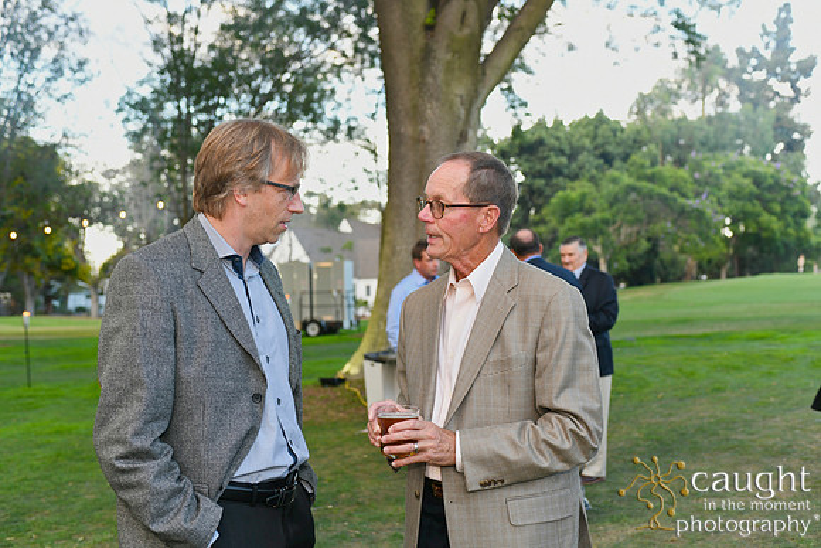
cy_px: 274
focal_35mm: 45
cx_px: 410
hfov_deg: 43.6
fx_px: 1026
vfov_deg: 29.9
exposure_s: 1/125
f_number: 4
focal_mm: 45
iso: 500
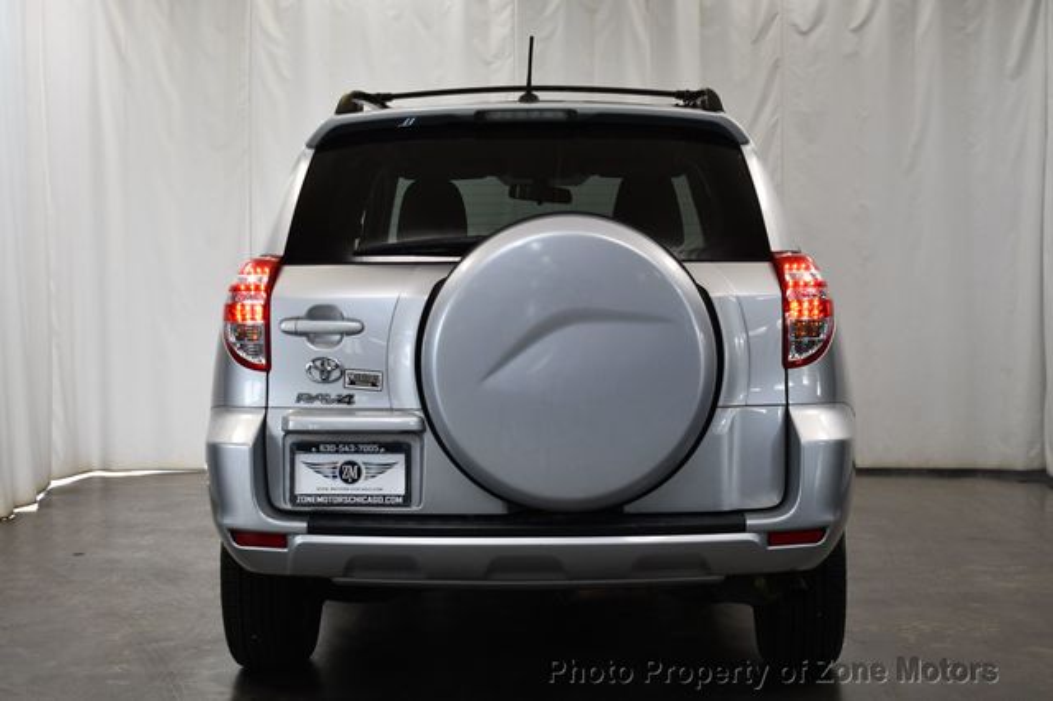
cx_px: 526
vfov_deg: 20.3
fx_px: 1959
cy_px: 350
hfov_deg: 30.1
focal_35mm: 67
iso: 900
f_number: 5
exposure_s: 1/125
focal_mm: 45
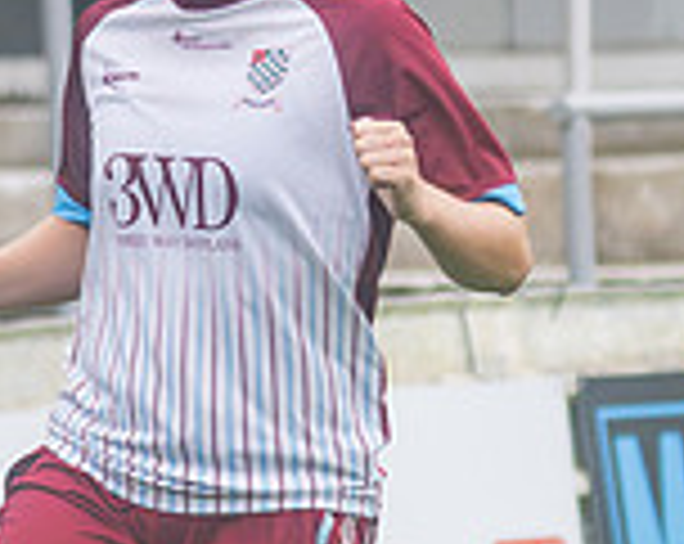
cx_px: 266
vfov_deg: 1.5
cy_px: 288
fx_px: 20589
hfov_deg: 1.9
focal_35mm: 1019
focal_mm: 120
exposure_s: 1/1600
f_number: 2.8
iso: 320
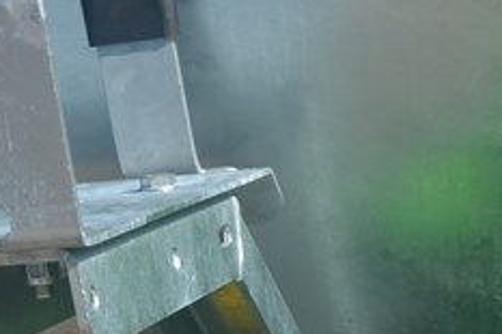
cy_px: 602
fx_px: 2536
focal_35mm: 182
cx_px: 954
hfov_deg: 10.5
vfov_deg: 7.3
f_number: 8
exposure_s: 1/250
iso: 125
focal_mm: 26
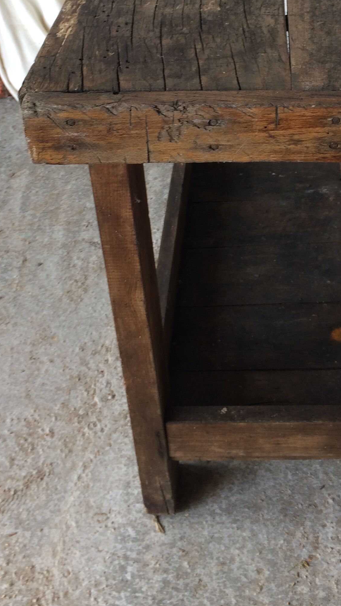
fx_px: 820
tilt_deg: -36.6
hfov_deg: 23.3
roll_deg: +0.0
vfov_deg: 39.5
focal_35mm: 51
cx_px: 253
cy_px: 149
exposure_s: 1/33
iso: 32
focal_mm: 4.15
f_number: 2.2
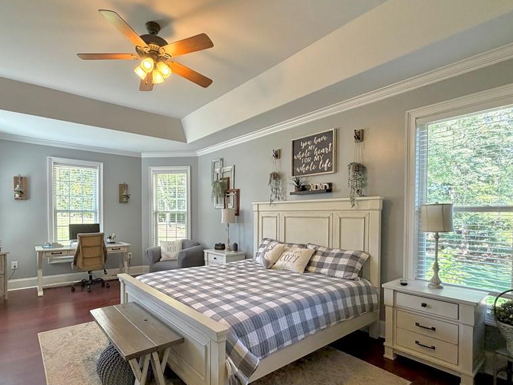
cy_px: 220
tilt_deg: -0.8
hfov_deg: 84.5
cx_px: 238
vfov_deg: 68.3
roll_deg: +0.3
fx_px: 282
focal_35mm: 19
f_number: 2.2
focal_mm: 2.22
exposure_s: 1/120
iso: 200
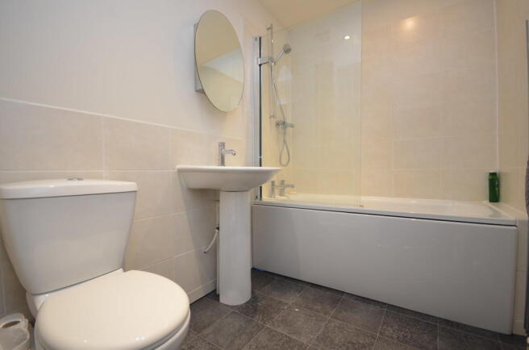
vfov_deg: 77.0
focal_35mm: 15
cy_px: 175
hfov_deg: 100.5
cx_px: 264
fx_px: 220
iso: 800
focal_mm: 10
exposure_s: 1/60
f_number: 4
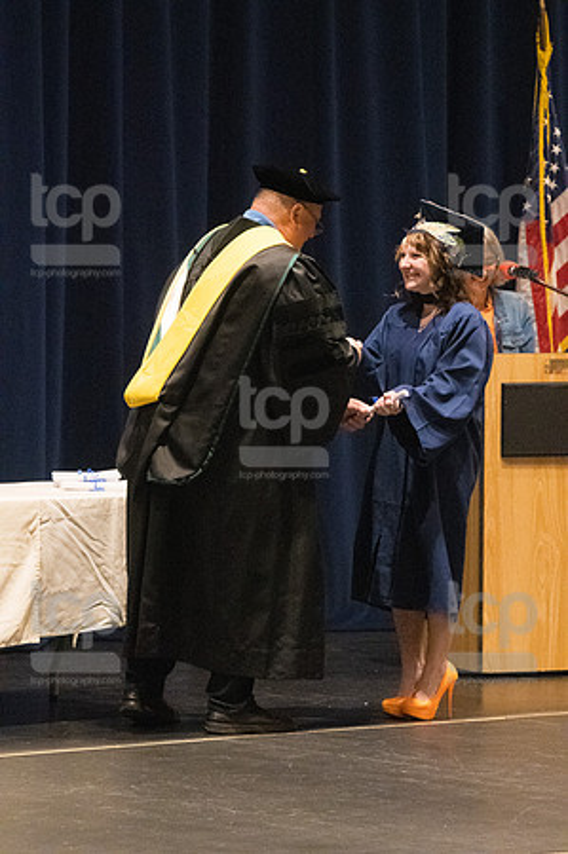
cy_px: 427
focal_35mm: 232
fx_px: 5503
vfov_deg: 8.9
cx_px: 284
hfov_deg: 5.9
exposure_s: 1/250
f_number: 4.5
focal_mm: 155
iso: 8000
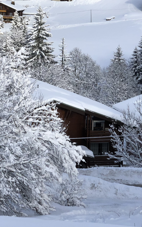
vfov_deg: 17.5
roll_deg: -0.4
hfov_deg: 10.9
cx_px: -24
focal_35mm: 118
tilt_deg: -6.3
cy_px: 48
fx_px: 730
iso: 16
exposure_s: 1/941
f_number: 2.4
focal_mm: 6
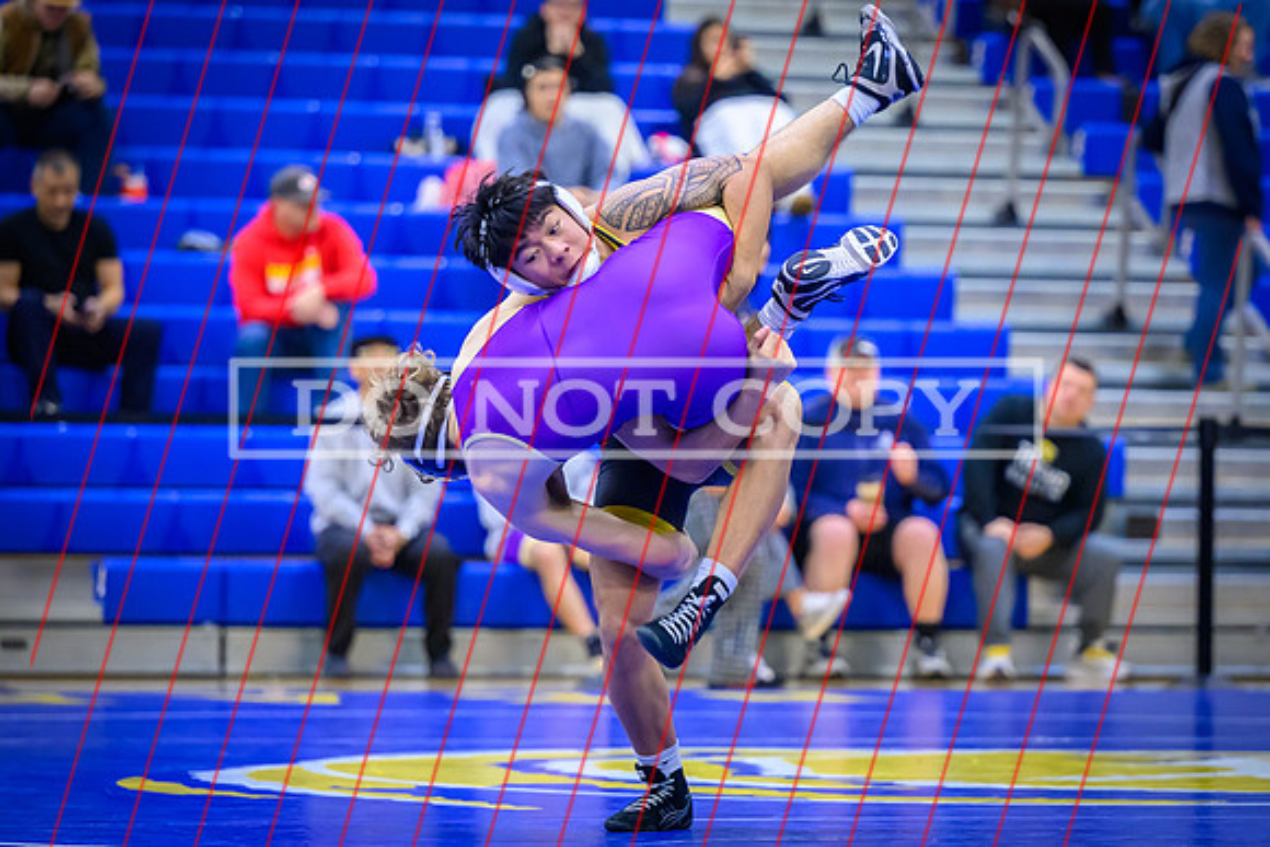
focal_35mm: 188
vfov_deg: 7.3
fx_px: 6635
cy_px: 364
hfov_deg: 10.9
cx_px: 733
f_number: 2.8
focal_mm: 135
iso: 6400
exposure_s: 1/640
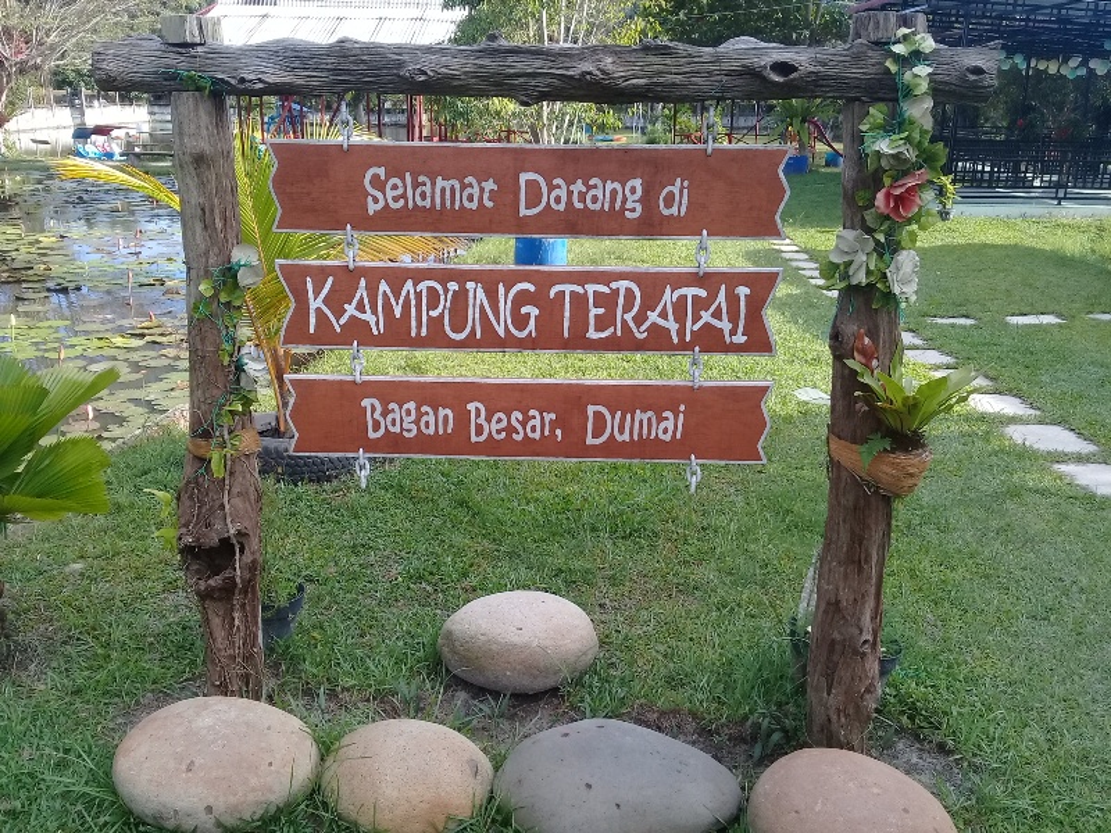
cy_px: 416
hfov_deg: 58.4
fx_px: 995
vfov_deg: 45.4
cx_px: 556
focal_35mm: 31
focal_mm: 3.3
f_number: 2.2
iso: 50
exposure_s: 1/305
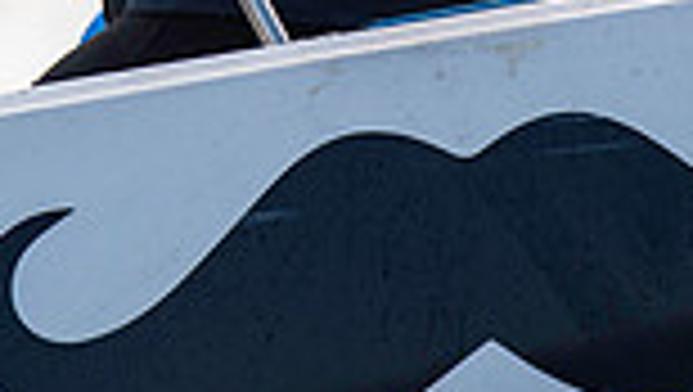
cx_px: 292
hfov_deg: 1.2
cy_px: -228
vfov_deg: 0.7
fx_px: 32577
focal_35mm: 1771
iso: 320
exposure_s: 1/3200
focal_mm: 300
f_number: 5
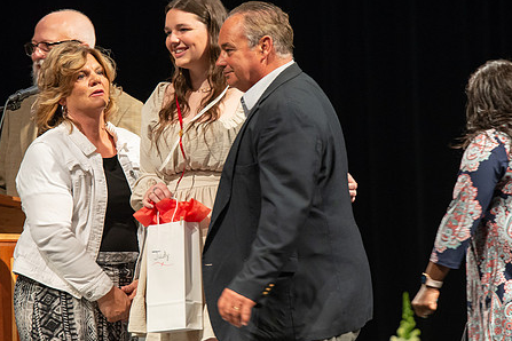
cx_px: 240
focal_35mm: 293
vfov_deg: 4.7
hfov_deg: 7.0
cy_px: 159
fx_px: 4167
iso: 1600
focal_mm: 200
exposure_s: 1/100
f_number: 4
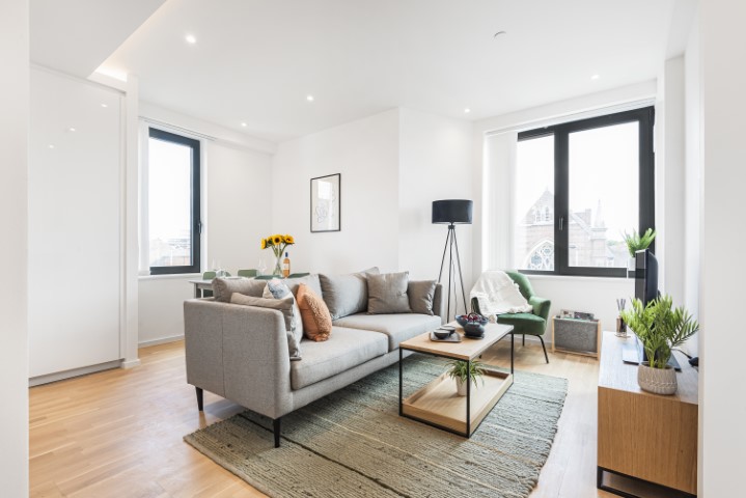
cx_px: 373
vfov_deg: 73.8
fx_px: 332
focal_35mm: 16
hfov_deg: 96.7
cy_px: 249
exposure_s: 1/13
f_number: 10
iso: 320
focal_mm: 16
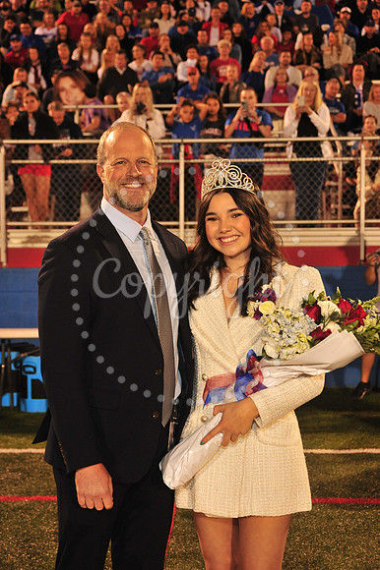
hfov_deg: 20.6
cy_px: 285
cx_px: 190
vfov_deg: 30.5
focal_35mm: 66
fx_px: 1046
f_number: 6.3
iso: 2000
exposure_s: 1/80
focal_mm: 66
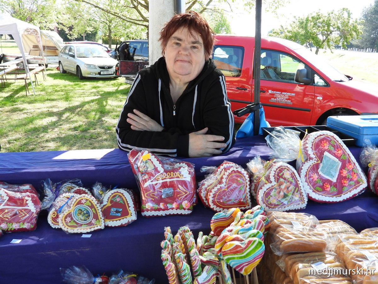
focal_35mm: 28
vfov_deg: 49.7
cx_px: 189
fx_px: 306
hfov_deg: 63.4
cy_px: 142
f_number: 2.8
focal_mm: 5
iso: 100
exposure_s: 1/200
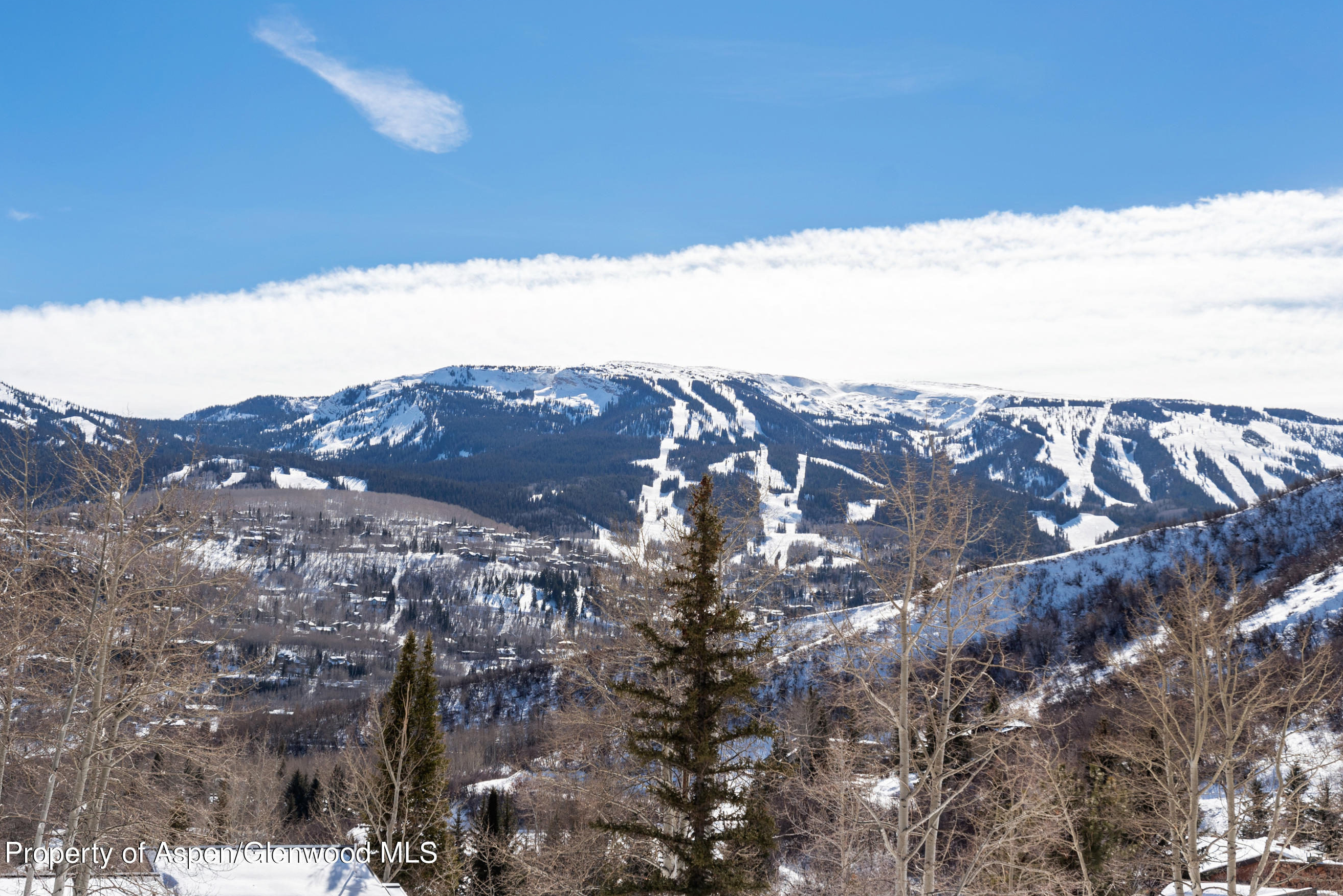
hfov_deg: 48.4
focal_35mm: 40
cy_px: 386
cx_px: 677
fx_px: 1493
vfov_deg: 33.4
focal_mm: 35
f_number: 7.1
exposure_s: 1/500
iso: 100
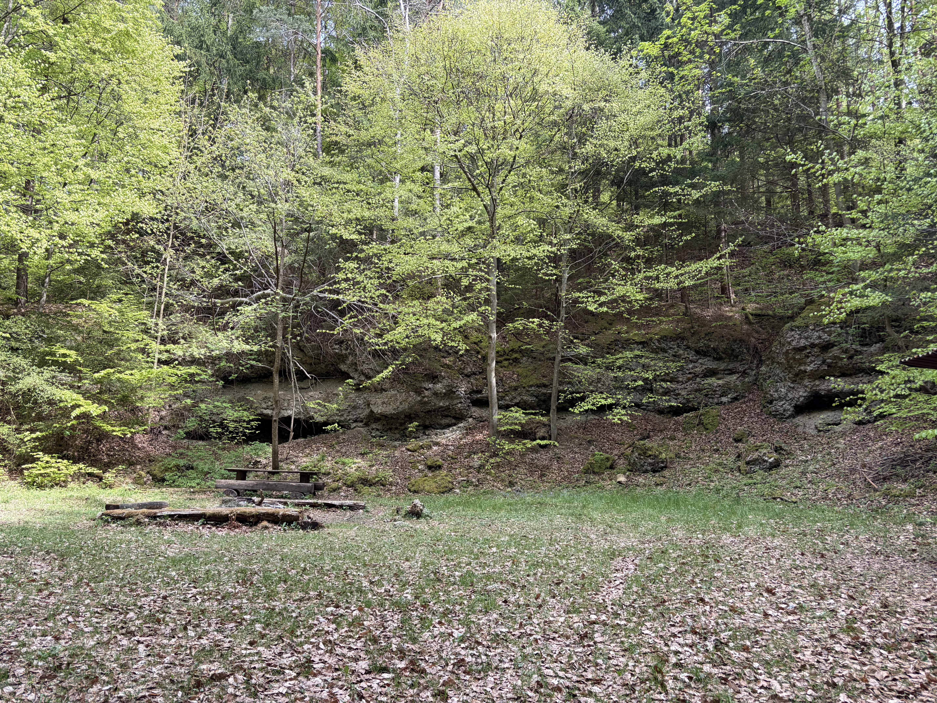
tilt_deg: +8.5
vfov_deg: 53.1
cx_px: 468
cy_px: 352
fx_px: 704
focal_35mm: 26
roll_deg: -0.4
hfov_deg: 67.3
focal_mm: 5.96
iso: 40
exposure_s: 1/213
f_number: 1.6
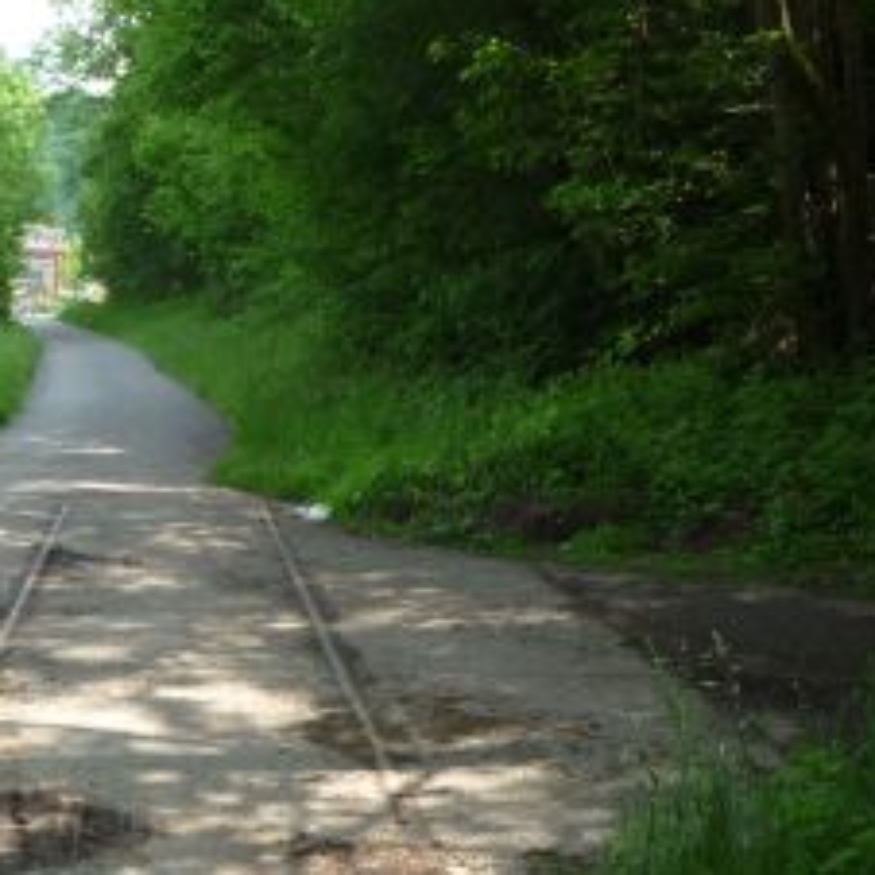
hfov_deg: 28.2
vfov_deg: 28.6
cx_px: 217
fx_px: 1716
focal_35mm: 60
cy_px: 476
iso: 100
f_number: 4
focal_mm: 5.2
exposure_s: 1/125
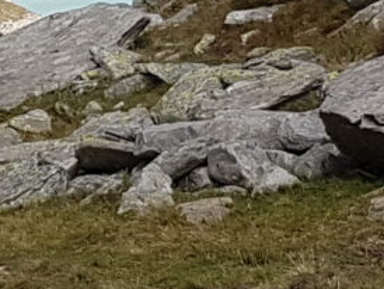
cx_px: -146
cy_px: -65
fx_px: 1077
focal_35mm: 97
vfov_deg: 14.7
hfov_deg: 18.5
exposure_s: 1/2376
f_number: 1.7
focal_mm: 4.2
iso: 40
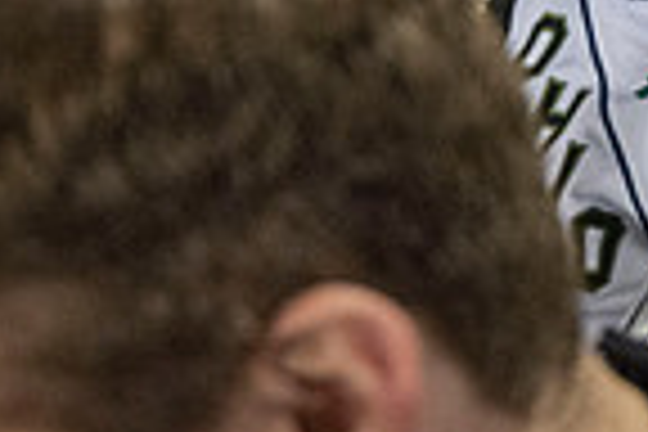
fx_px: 1746
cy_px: -70
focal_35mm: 97
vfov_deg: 13.7
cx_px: 1116
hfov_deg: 17.6
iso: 3200
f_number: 4
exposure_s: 1/500
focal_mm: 24
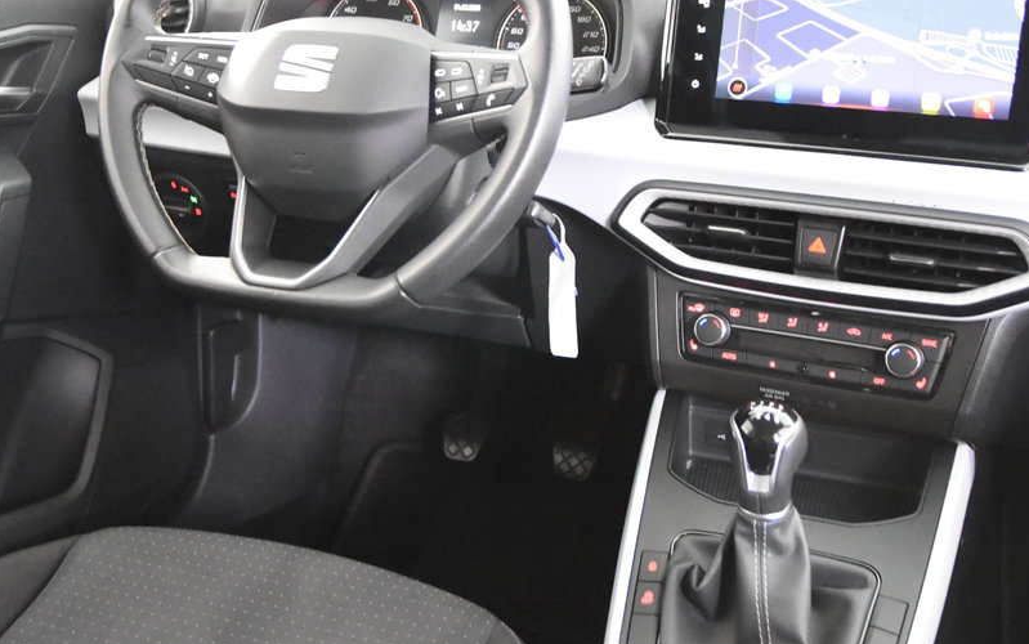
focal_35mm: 47
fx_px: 1319
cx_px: 449
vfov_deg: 27.4
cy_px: 253
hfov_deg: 42.6
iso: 10000
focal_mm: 24
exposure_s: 1/40
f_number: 3
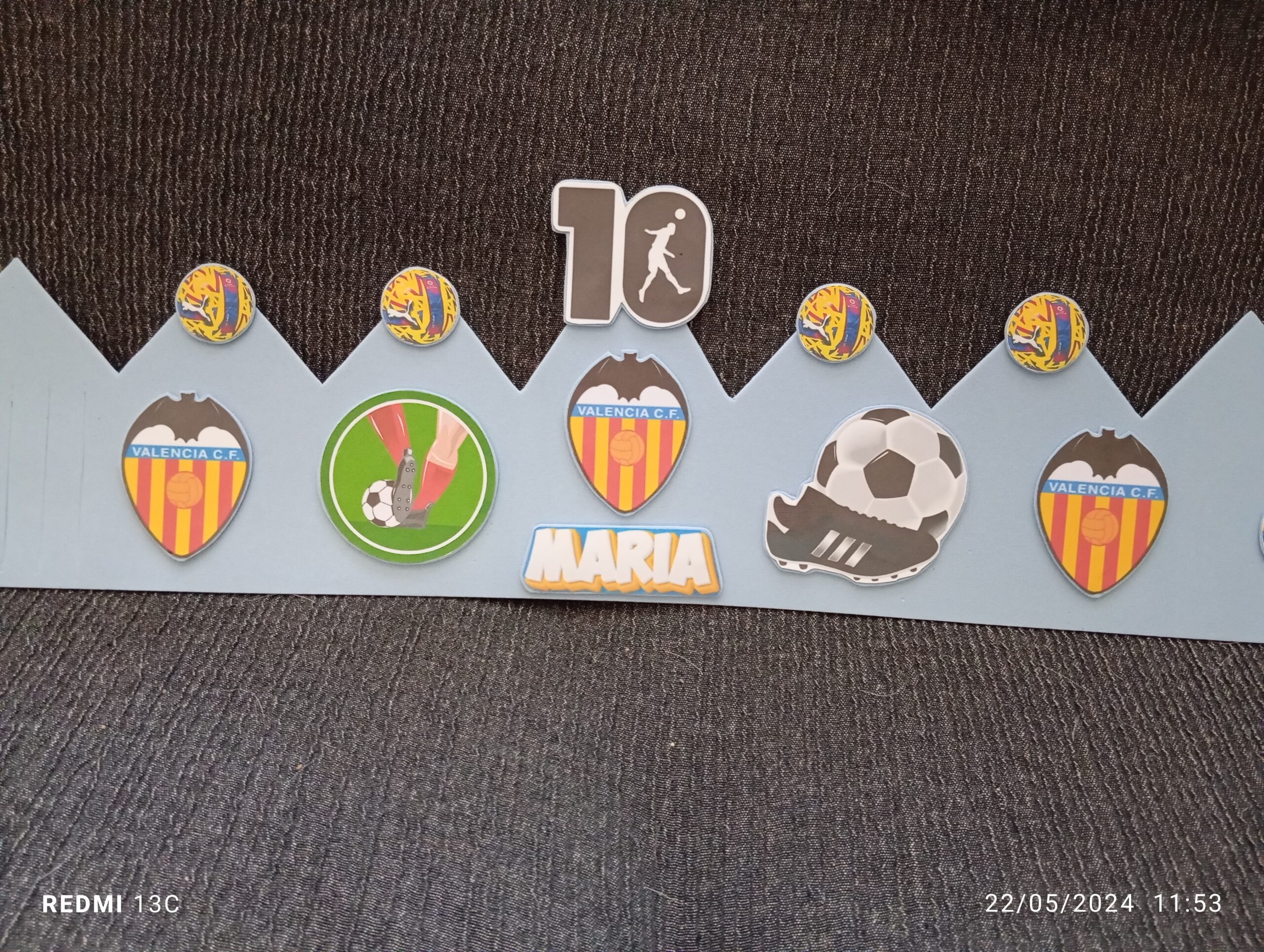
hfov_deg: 63.4
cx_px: 632
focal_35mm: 28
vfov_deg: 49.9
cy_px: 476
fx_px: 1024
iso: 3541
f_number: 1.8
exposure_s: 1/20
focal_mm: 4.22
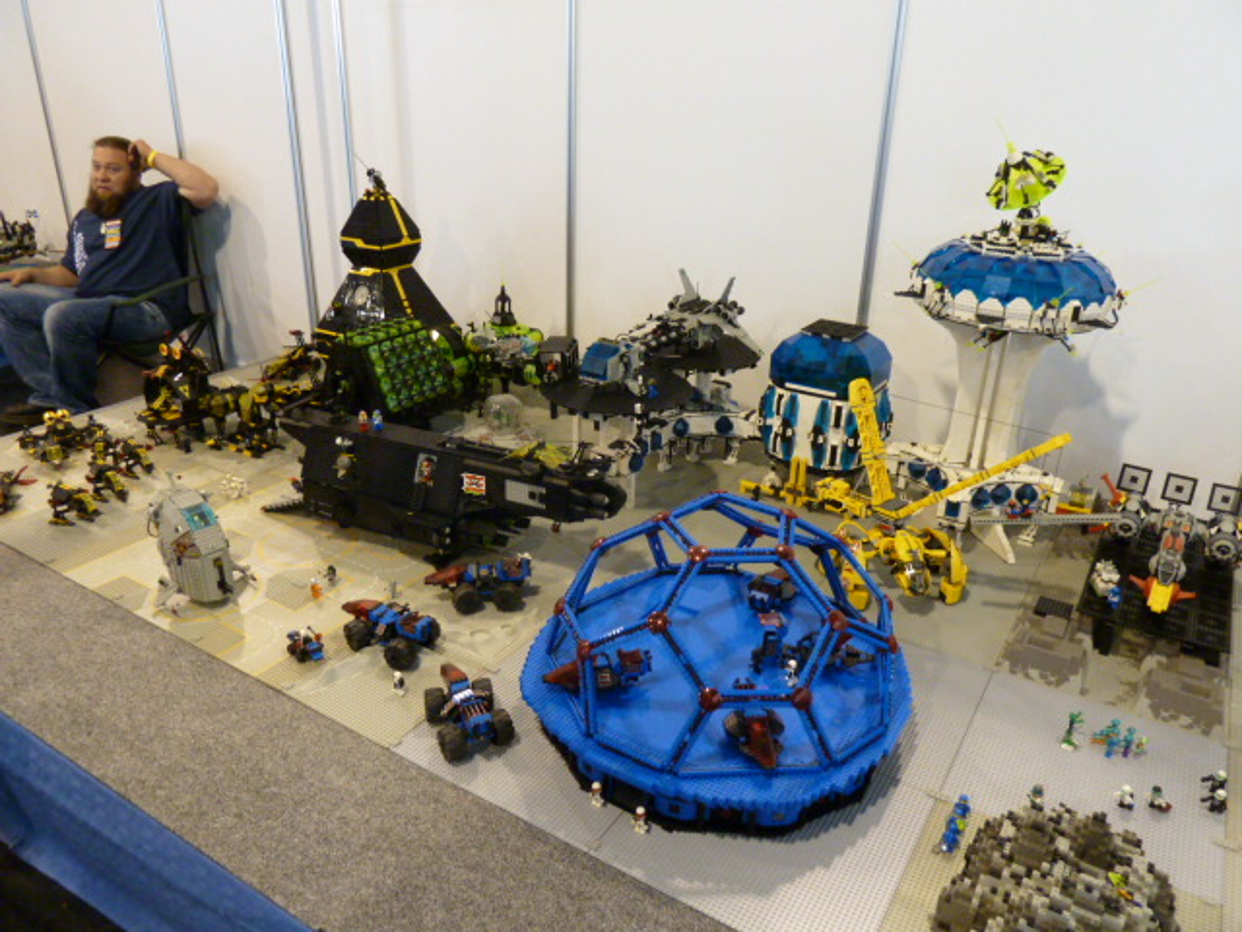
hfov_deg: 69.4
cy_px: 466
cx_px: 621
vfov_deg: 54.9
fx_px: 897
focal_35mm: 25
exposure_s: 1/15
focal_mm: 4.1
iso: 400
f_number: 3.3
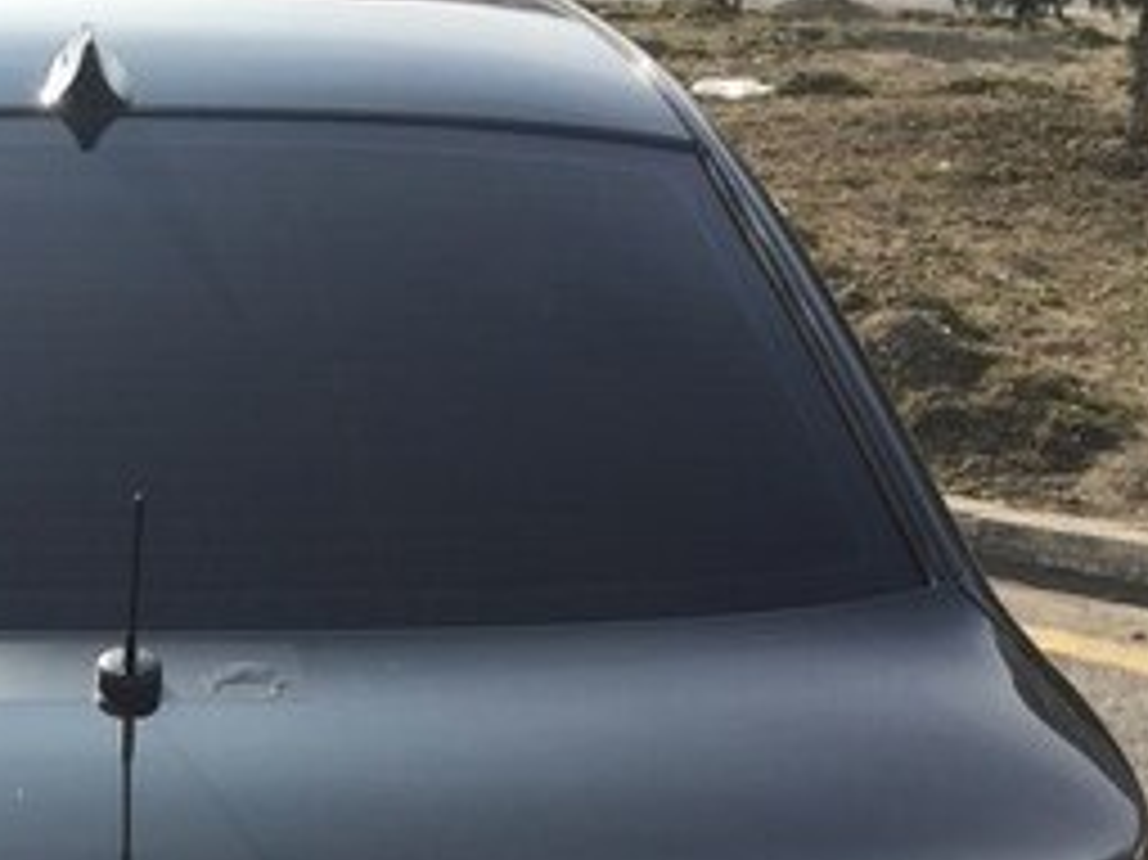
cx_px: 18
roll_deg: -0.5
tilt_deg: -24.7
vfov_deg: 18.7
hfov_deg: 24.9
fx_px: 2486
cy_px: 1002
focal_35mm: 75
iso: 32
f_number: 2.2
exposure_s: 1/1647
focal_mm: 4.15
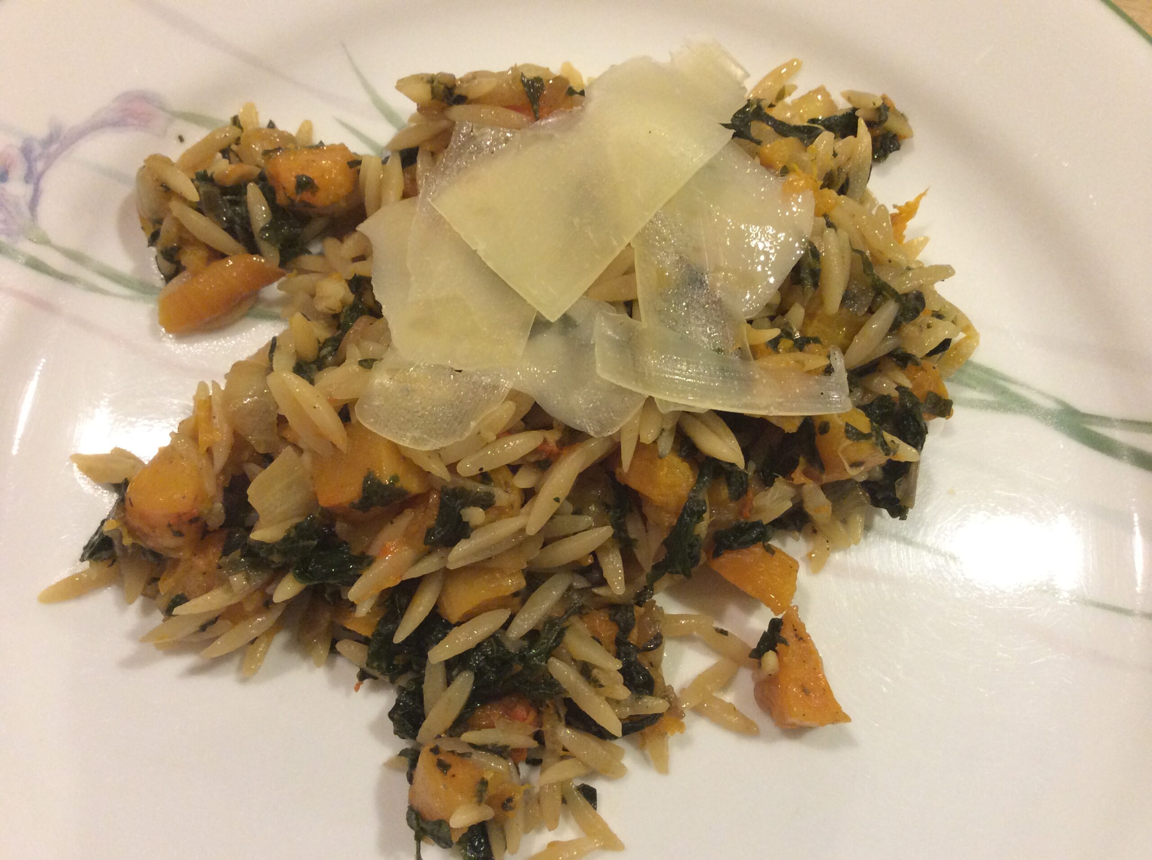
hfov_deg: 55.4
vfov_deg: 42.8
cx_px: 576
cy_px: 430
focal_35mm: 33
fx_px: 1097
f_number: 2.4
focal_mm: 3.3
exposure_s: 1/24
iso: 200
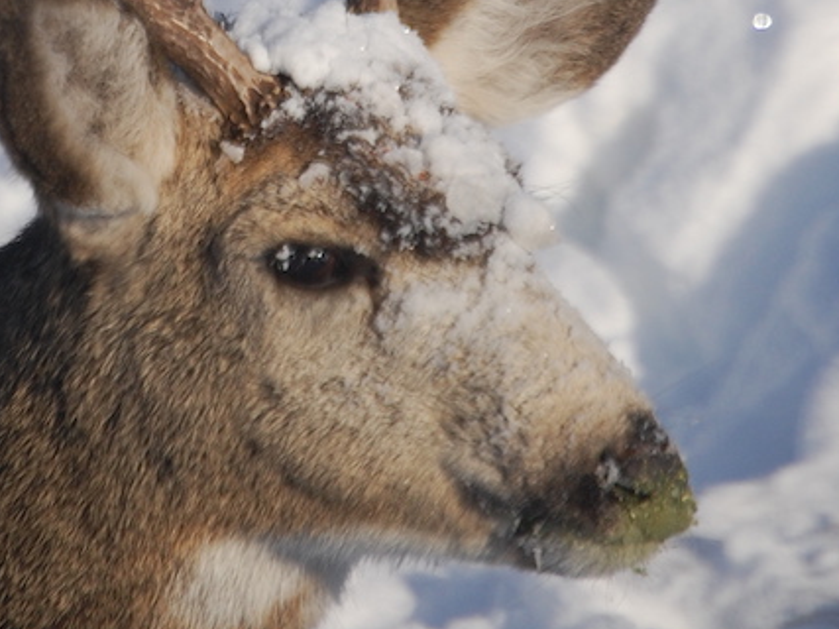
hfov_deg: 2.6
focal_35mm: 771
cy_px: -200
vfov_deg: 1.9
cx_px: 358
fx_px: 18682
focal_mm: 200
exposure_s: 1/2000
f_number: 5.6
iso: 320
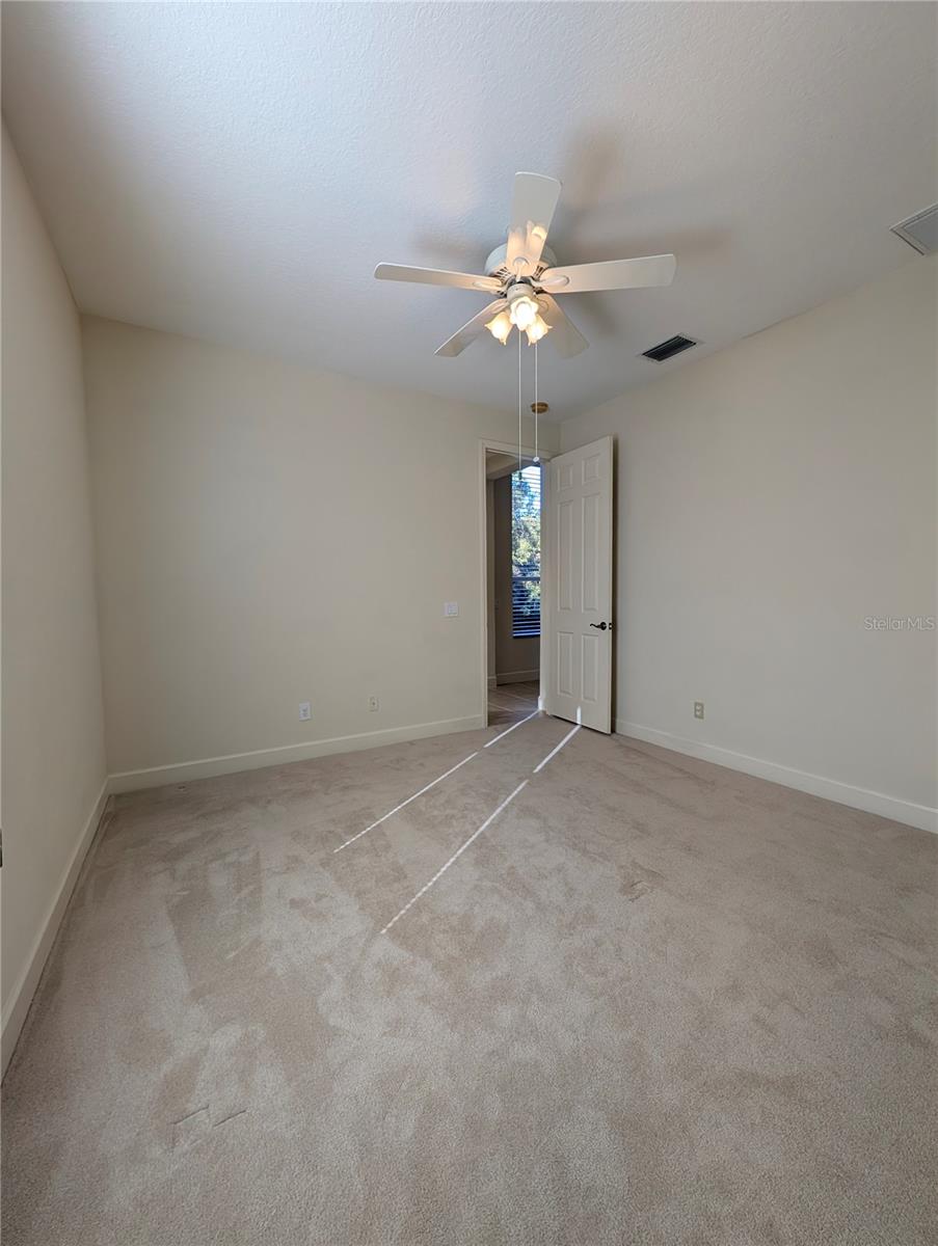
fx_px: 433
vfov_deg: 110.5
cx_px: 469
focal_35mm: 12
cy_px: 623
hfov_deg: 94.6
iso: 52
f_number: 1.7
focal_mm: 2.02
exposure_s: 1/296
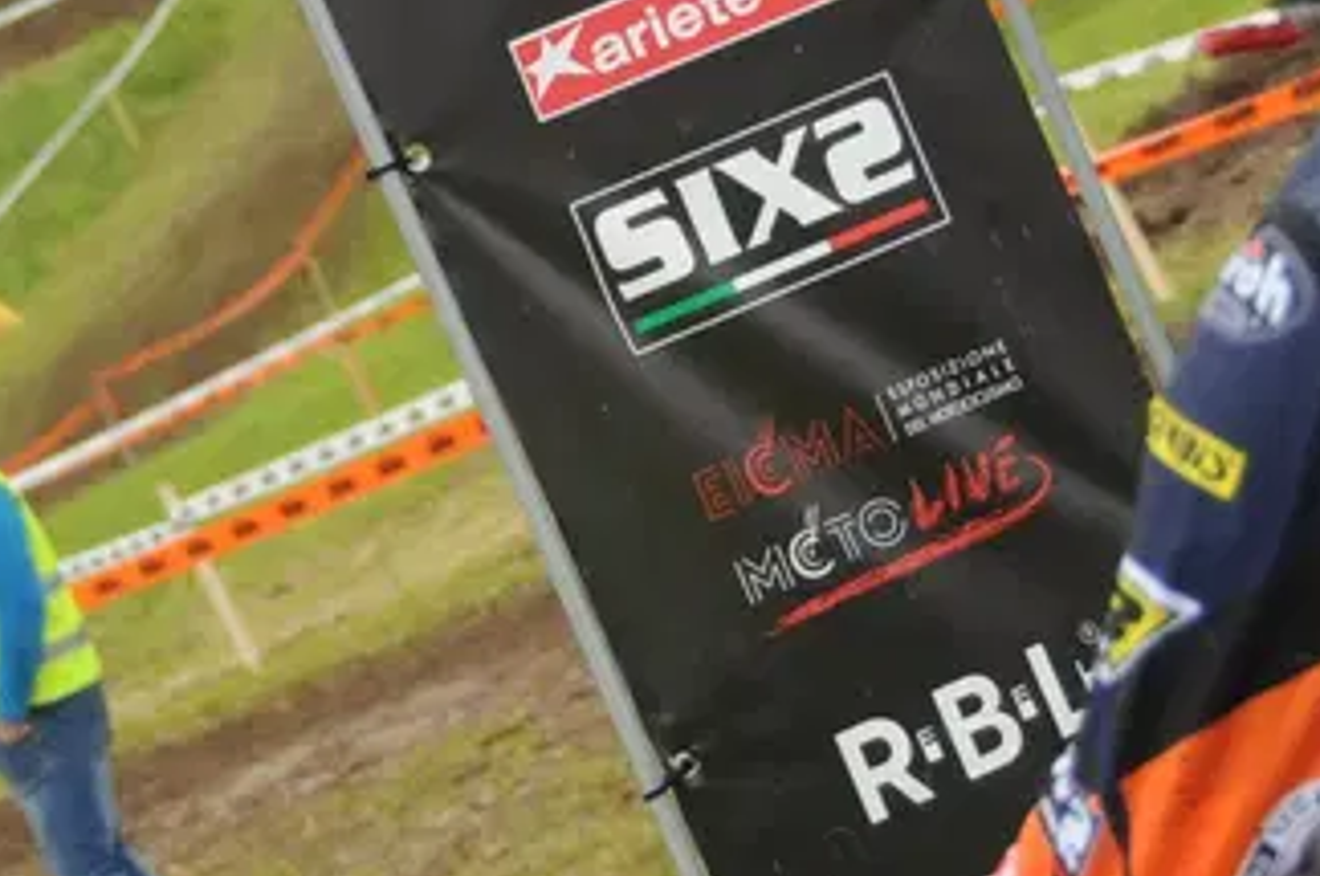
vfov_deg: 4.9
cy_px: 218
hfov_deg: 7.4
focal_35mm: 278
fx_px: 10178
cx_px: 383
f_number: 4.8
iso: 800
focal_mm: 50
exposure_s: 1/800
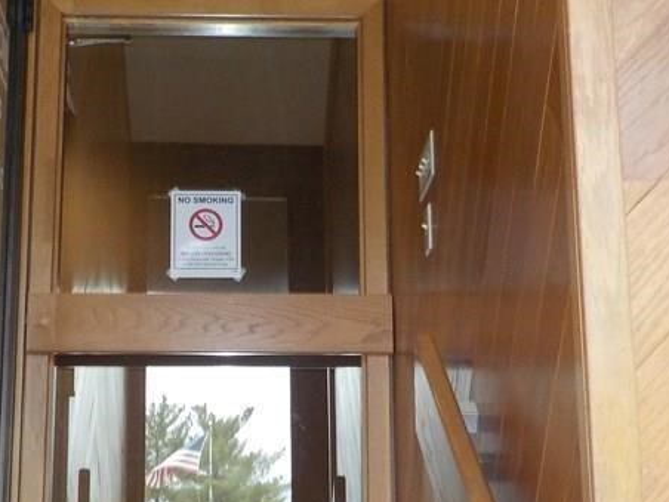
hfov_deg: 28.5
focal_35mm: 68
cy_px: 355
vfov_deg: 21.5
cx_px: 252
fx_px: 1314
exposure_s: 1/30
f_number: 3.3
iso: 400
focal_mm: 4.1
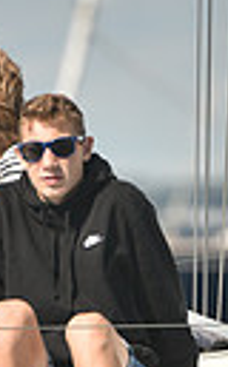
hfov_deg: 0.8
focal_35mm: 1656
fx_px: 16557
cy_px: 666
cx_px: 144
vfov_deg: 1.3
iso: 250
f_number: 5
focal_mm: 360
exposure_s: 1/2000
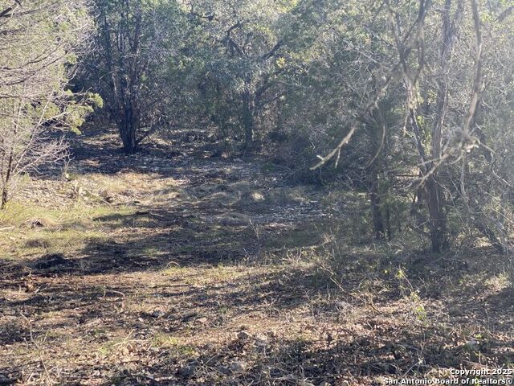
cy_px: 193
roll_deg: +0.8
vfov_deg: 28.0
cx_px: 257
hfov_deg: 36.8
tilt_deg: -2.2
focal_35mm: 52
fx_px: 772
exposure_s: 1/189
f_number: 2
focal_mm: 6
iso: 20
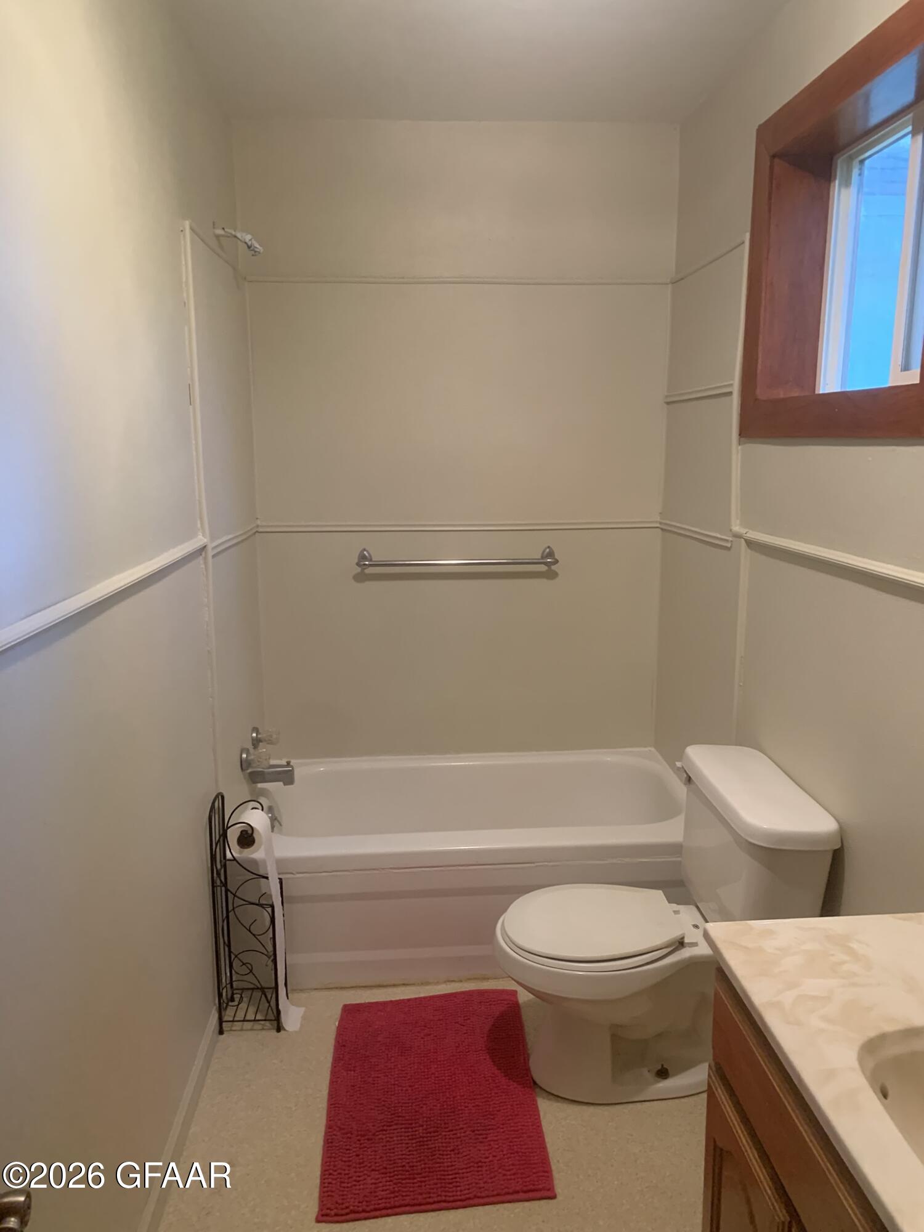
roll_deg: +1.0
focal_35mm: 26
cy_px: 616
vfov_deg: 67.3
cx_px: 462
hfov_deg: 53.1
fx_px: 925
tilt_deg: -11.9
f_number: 1.8
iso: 320
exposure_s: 1/60
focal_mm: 4.25
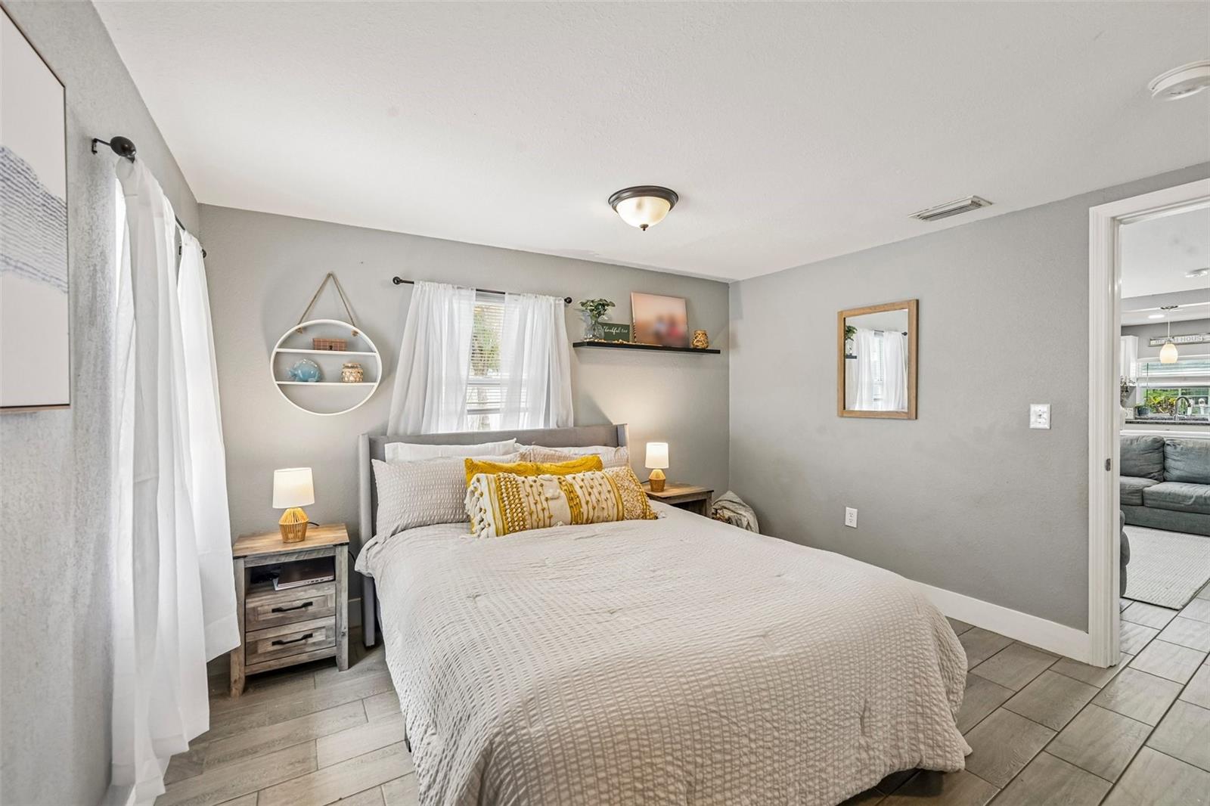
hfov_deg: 102.3
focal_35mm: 14
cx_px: 605
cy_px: 403
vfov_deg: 79.2
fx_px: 487
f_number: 8
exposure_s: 1/30
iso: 400
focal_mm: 14.5
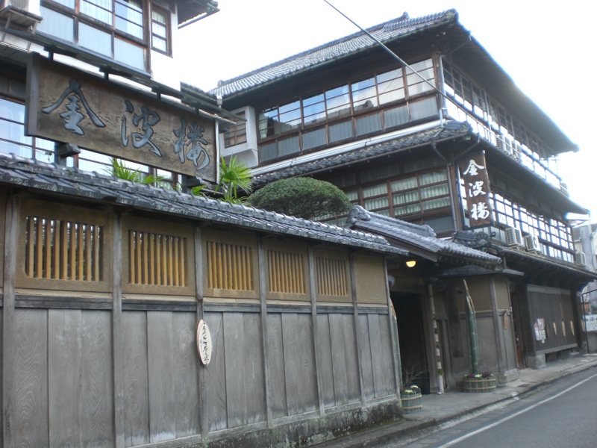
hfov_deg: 49.0
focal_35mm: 38
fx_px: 655
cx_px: 298
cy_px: 224
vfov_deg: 37.7
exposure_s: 1/80
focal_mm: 6.3
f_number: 3.1
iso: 50
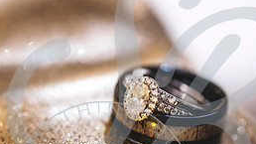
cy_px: 118
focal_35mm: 128
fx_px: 869
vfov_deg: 9.4
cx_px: 148
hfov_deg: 16.8
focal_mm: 70
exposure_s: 1/125
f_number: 4.5
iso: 2000
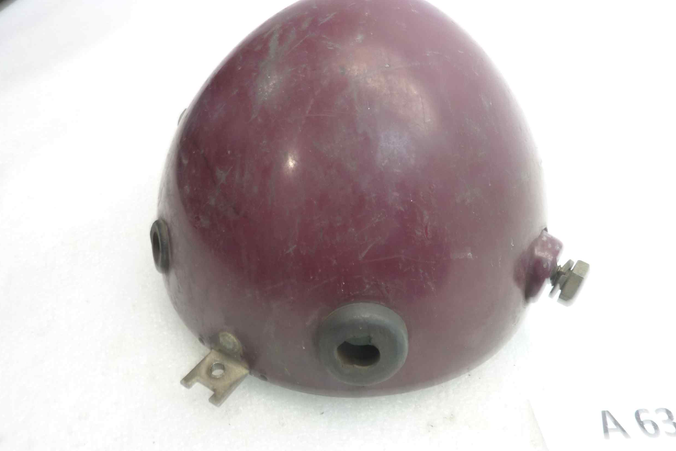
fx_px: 507
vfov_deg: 47.8
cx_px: 350
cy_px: 254
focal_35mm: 27
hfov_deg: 67.4
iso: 125
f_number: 3.3
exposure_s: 1/8
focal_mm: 4.1
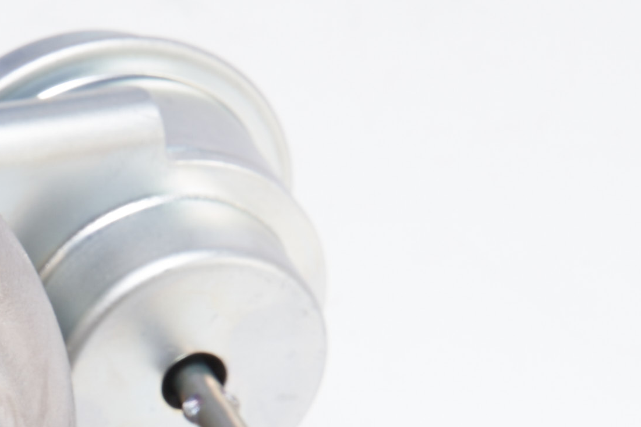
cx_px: -27
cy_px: 651
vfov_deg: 6.5
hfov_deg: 9.9
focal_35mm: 207
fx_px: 3685
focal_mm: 38
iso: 80
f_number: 14
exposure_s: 1/100
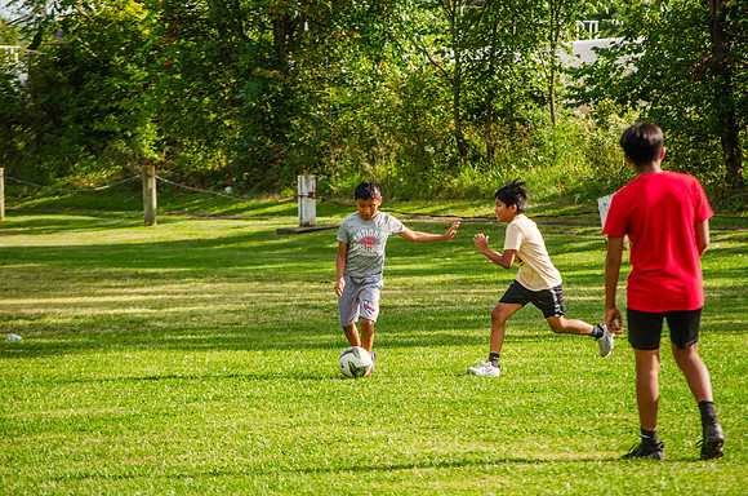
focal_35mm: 218
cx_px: 374
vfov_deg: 6.3
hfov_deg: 9.5
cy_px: 248
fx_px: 4509
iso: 200
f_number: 5.6
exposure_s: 1/500
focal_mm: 145
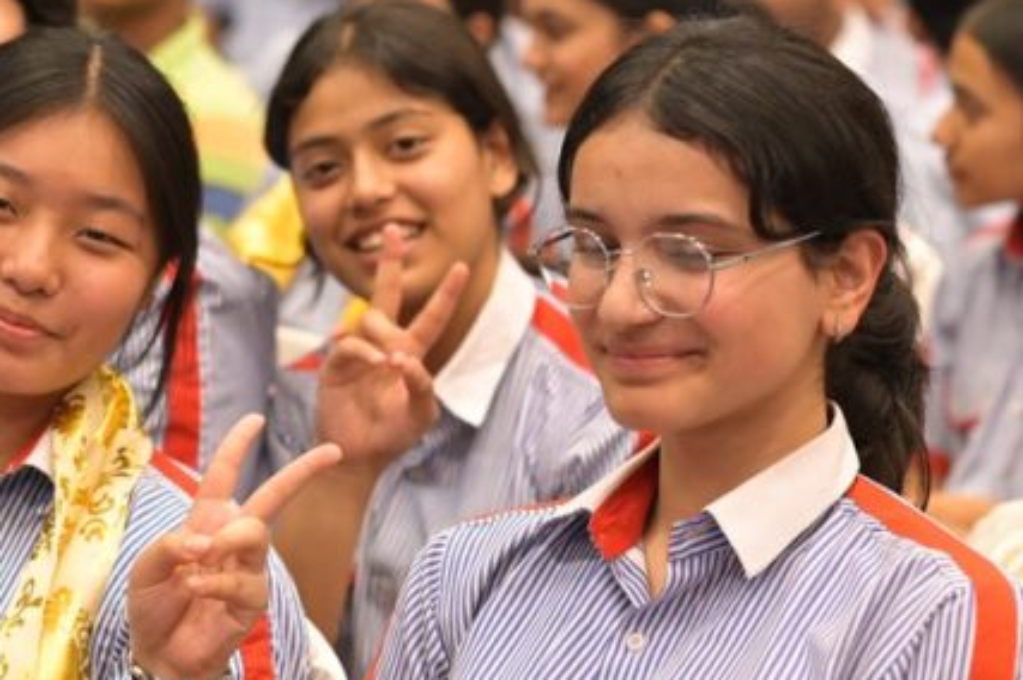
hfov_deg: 17.1
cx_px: 450
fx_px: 3407
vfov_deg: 11.4
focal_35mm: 120
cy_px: 401
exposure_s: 1/250
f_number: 2.2
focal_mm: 50
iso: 2500
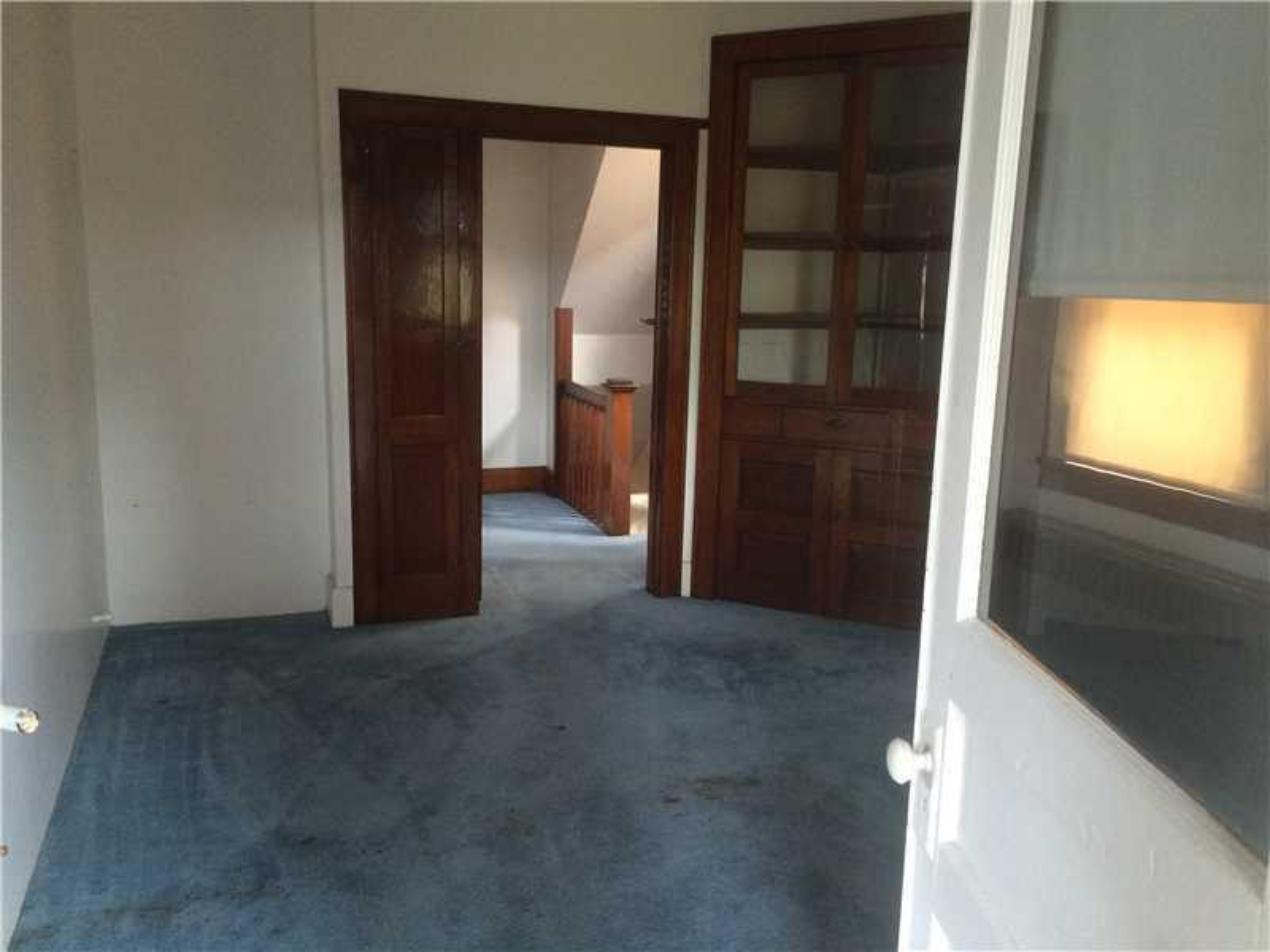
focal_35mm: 29
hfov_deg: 61.7
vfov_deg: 48.2
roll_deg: -0.1
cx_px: 635
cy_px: 476
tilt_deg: -11.7
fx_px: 1064
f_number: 2.2
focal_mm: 4.15
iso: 200
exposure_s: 1/30
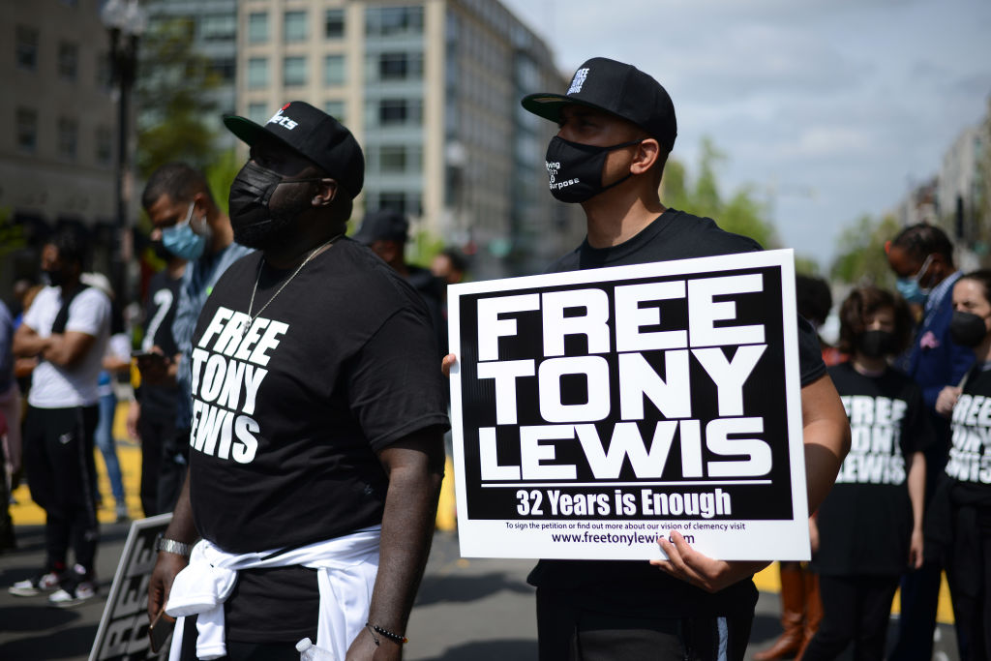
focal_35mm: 50
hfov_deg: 39.6
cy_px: 330
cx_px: 496
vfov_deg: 27.0
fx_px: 1376
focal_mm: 50
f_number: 1.8
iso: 100
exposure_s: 1/5000
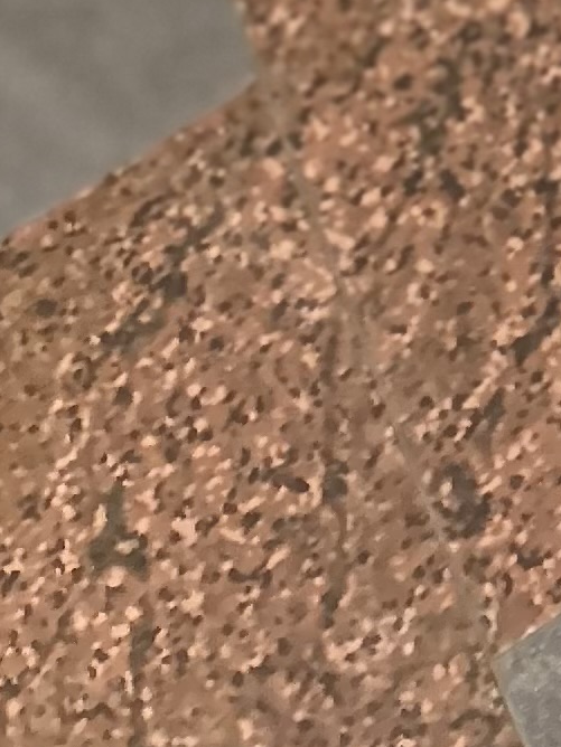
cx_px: 1541
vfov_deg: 9.8
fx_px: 3393
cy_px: -1438
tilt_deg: -51.2
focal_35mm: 157
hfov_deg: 8.3
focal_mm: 5.7
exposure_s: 1/50
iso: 320
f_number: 1.5
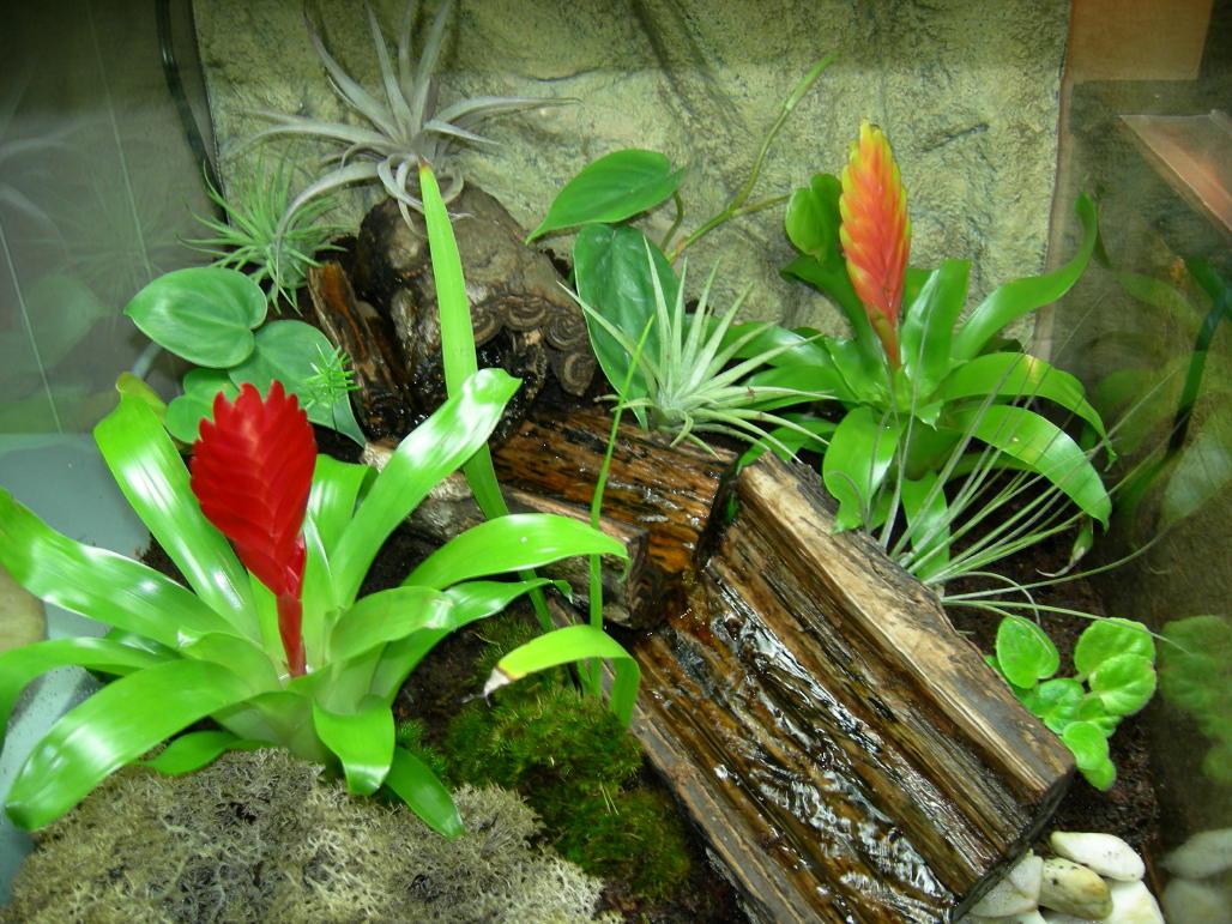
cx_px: 616
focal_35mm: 36
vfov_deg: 39.7
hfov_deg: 51.4
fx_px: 1281
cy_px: 462
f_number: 2.7
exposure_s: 1/30
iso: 64
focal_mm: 7.5
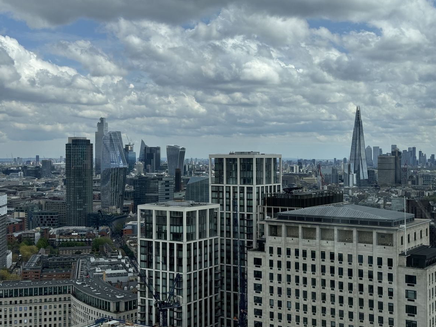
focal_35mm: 49
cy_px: 164
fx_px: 617
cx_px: 221
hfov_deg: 38.9
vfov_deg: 29.7
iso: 64
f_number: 1.78
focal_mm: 6.76
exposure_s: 1/5848
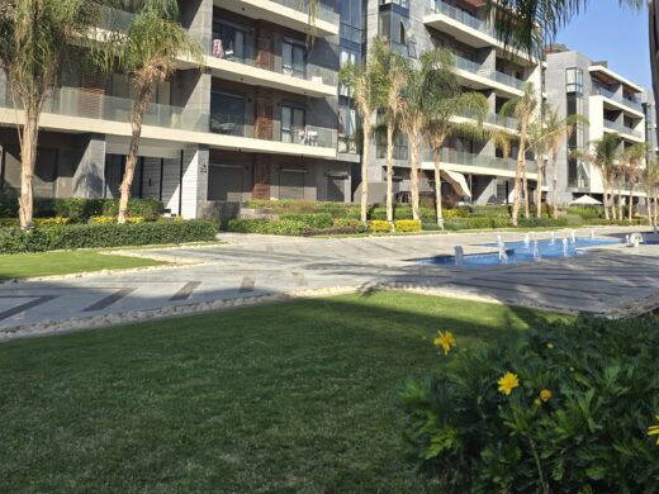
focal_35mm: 34
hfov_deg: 53.8
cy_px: 144
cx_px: 294
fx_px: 647
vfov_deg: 41.0
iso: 12
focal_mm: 6.3
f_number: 1.7
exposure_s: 1/462
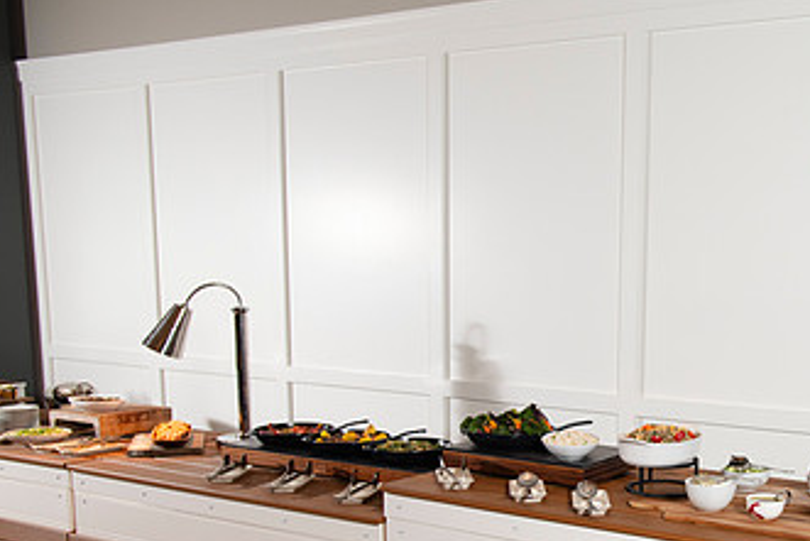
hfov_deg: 44.0
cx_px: 700
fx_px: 923
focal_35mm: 41
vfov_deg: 32.1
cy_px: 397
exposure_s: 1/200
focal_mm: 22
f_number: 5.6
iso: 500
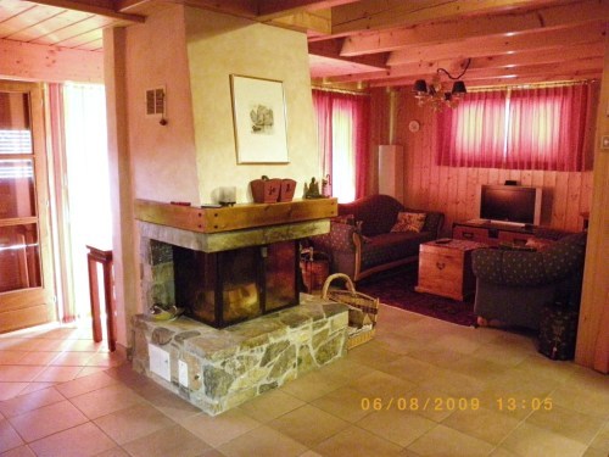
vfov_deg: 46.8
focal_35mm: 30
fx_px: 528
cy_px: 228
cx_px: 304
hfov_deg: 60.0
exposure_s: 1/20
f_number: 2.8
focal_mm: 5.3
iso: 800
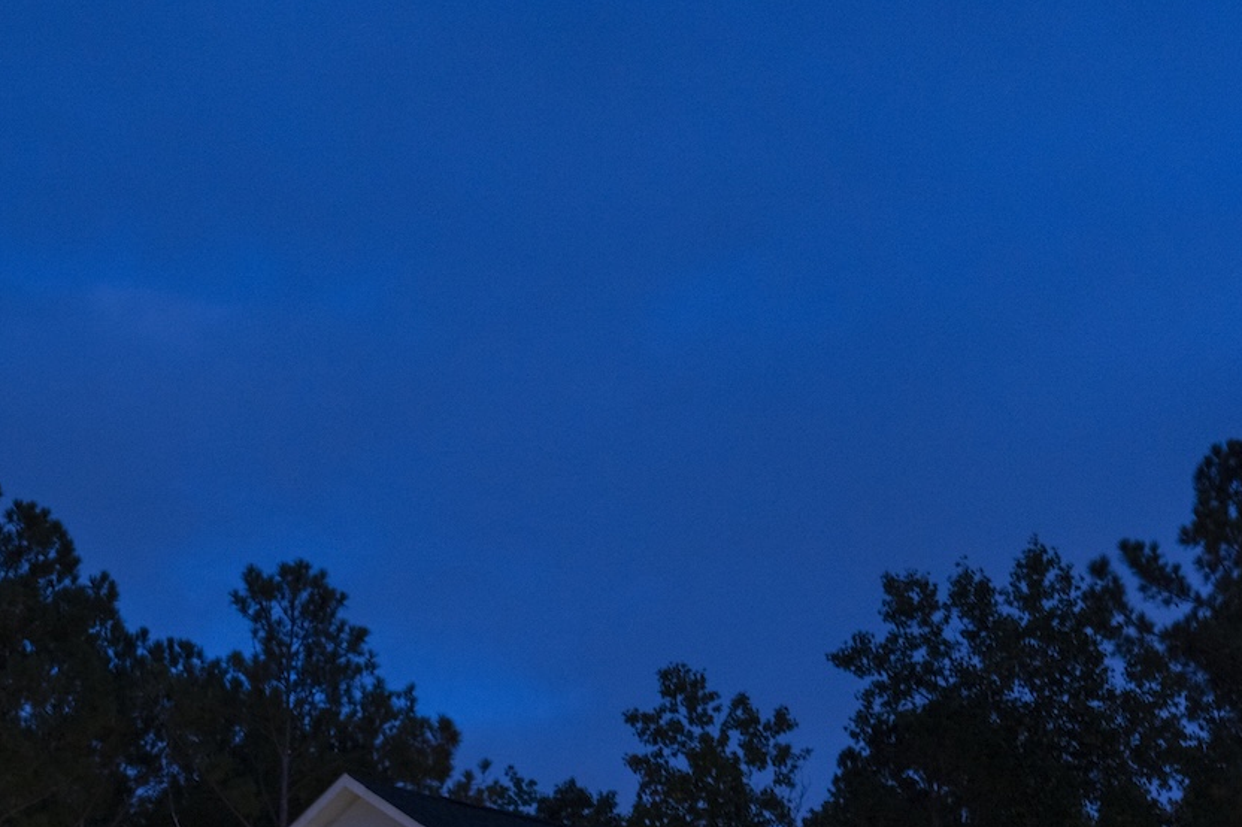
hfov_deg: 17.5
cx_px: -96
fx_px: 3897
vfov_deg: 12.0
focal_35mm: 113
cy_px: 850
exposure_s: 1/1.67
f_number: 4
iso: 400
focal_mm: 47
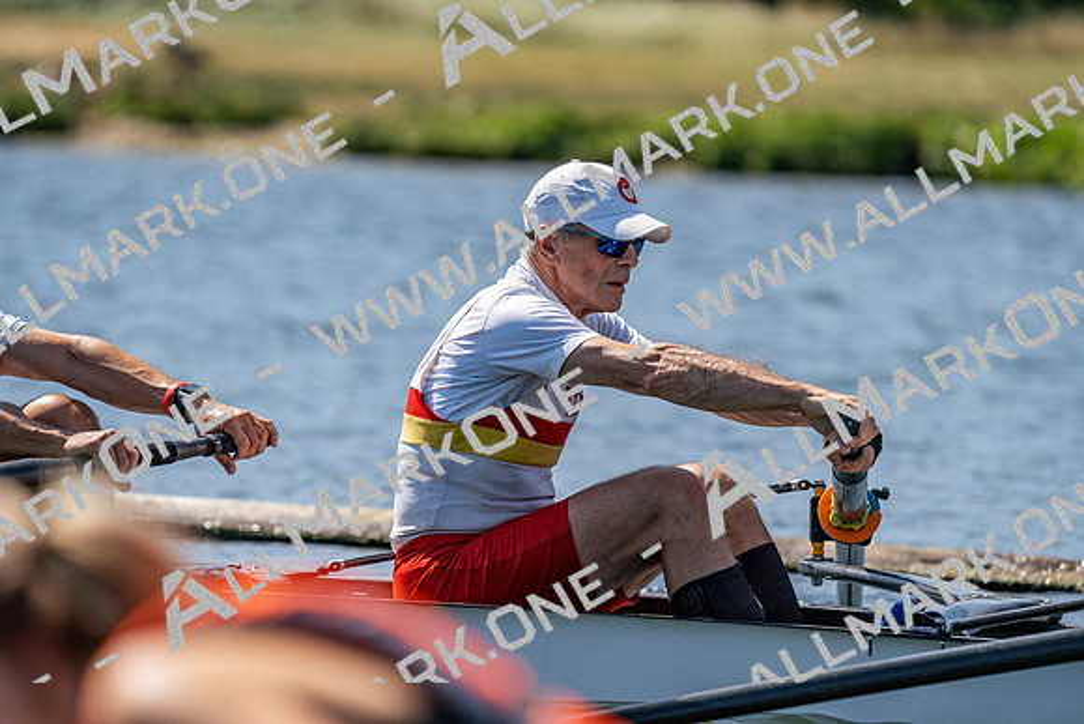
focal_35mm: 415
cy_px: 362
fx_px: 12498
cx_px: 542
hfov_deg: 5.0
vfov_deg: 3.3
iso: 250
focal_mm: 415
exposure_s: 1/2000
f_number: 6.3
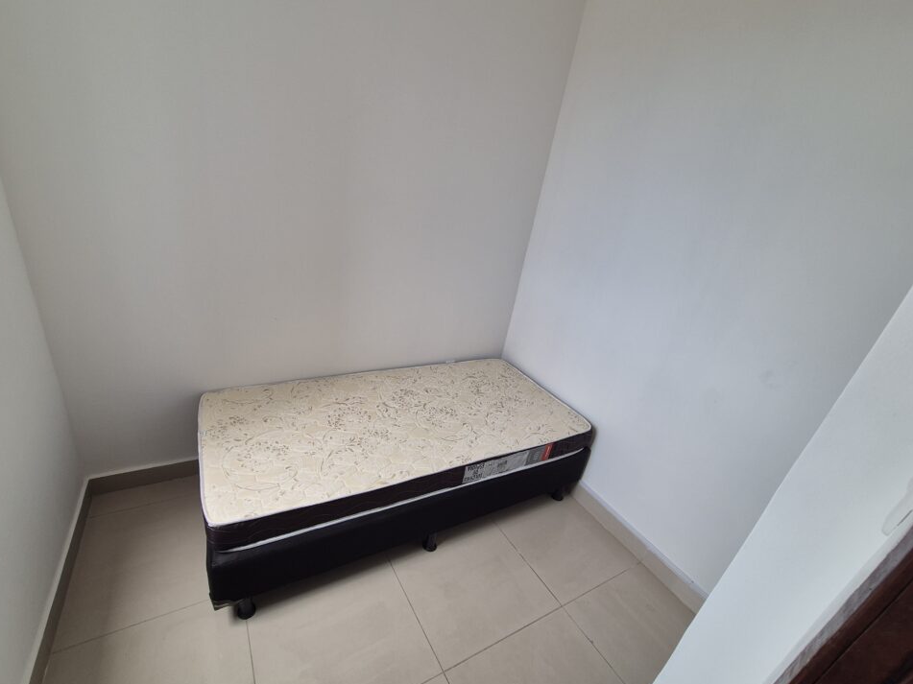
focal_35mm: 14
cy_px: 353
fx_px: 369
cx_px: 422
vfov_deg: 85.6
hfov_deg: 101.9
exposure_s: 1/180
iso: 50
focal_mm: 2.2
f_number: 2.2
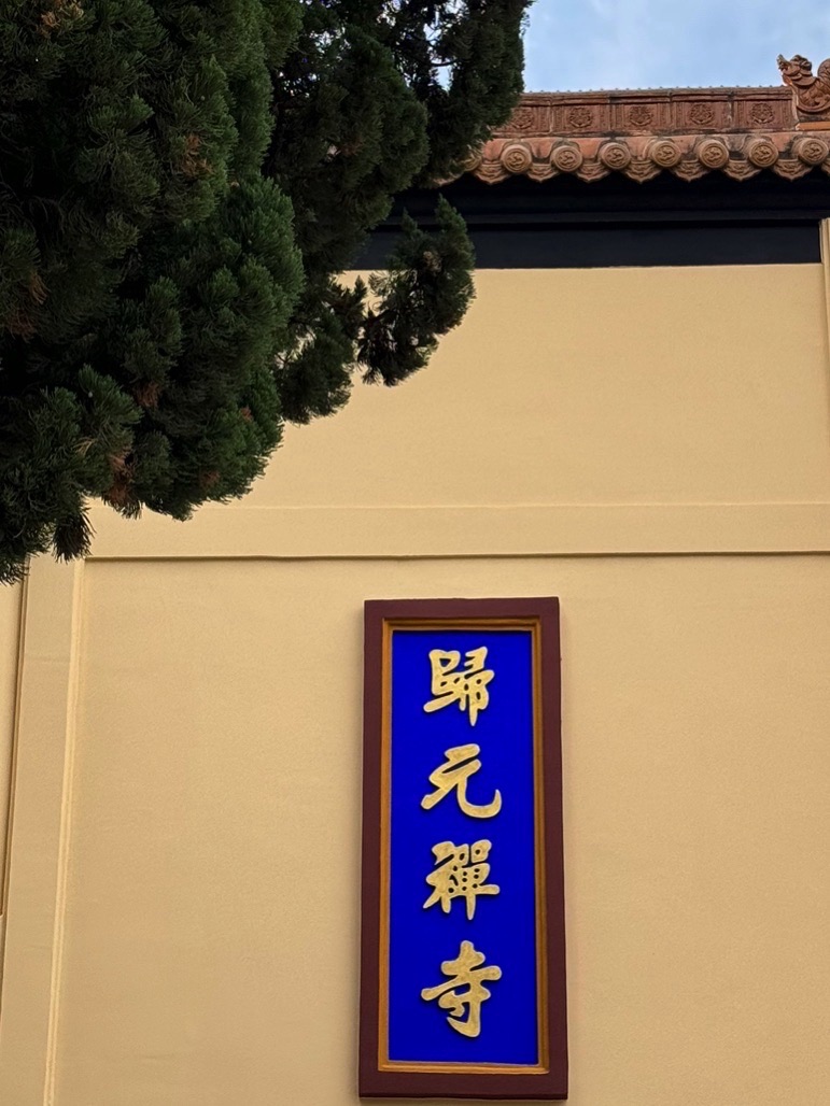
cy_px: 553
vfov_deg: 39.7
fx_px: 1535
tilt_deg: +24.1
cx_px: 415
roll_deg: -0.9
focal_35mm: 48
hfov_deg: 30.3
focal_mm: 6.86
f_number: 1.78
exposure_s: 1/351
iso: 64
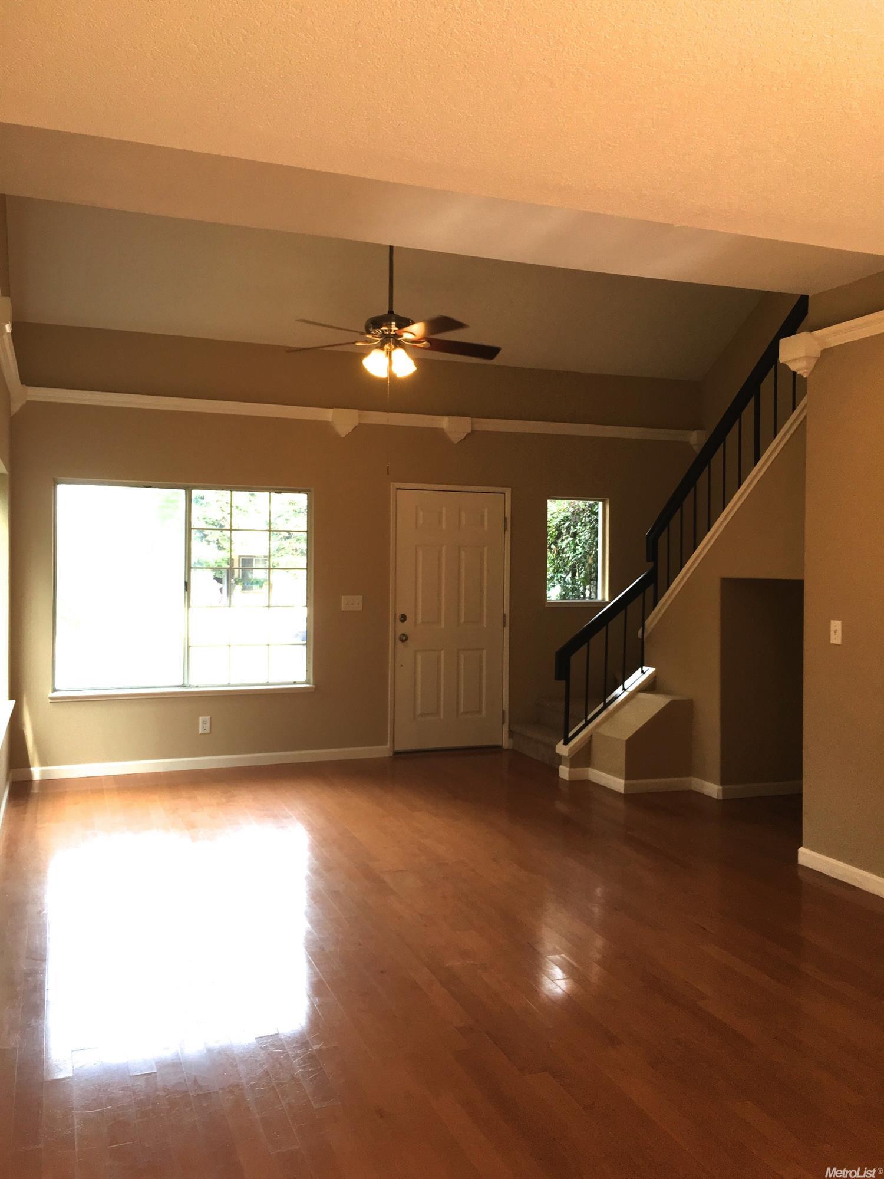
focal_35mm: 29
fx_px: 987
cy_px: 590
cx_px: 442
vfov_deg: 61.7
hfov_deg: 48.2
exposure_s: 1/120
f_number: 2.2
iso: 40
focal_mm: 4.15
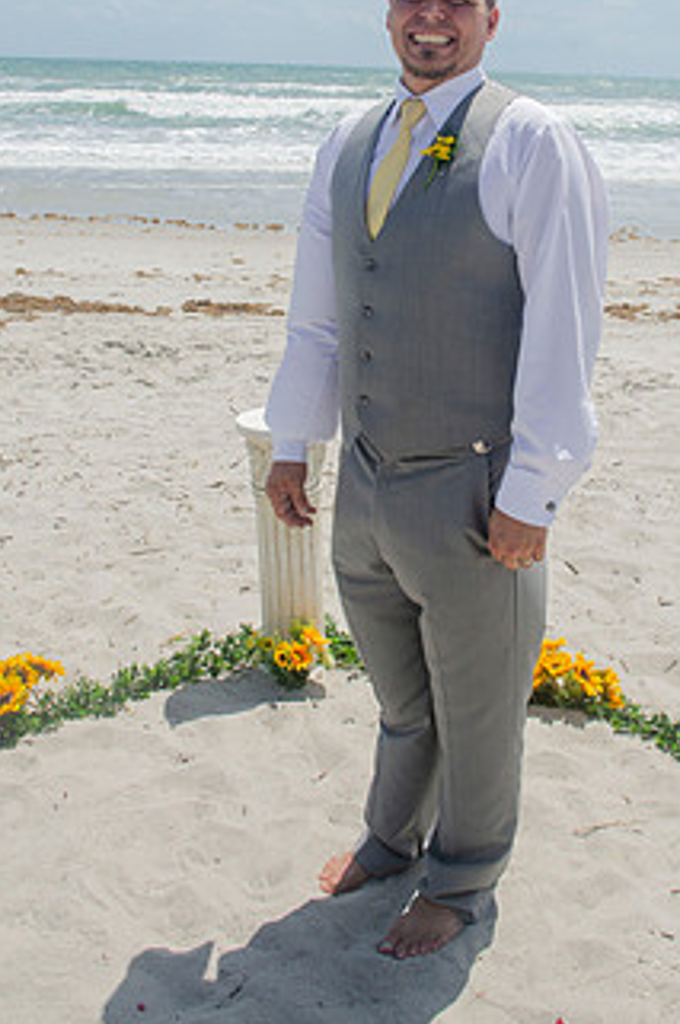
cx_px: 441
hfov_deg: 31.6
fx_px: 1194
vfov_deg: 45.6
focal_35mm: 42
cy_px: 319
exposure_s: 1/250
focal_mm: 20
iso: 100
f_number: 11
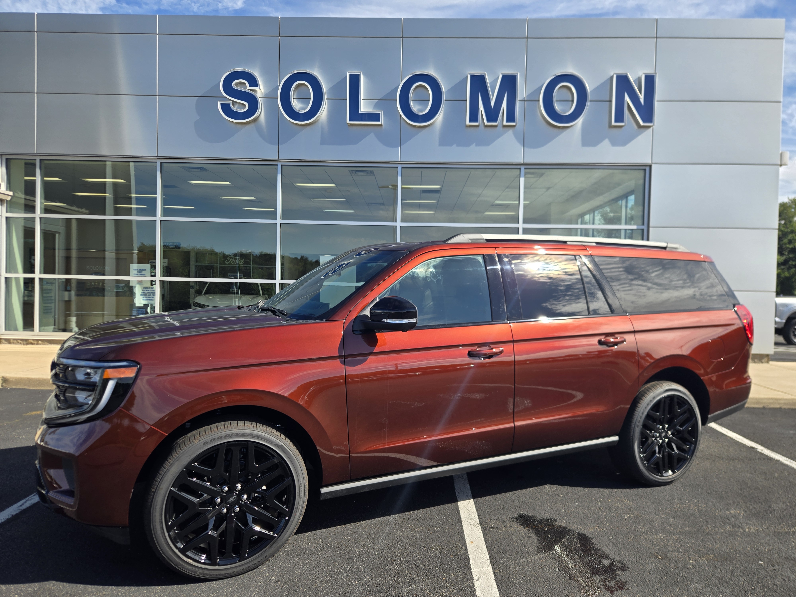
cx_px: 398
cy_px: 298
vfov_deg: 58.9
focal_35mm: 23
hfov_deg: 73.9
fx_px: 529
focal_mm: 5.4
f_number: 1.8
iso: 25
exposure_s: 1/1038
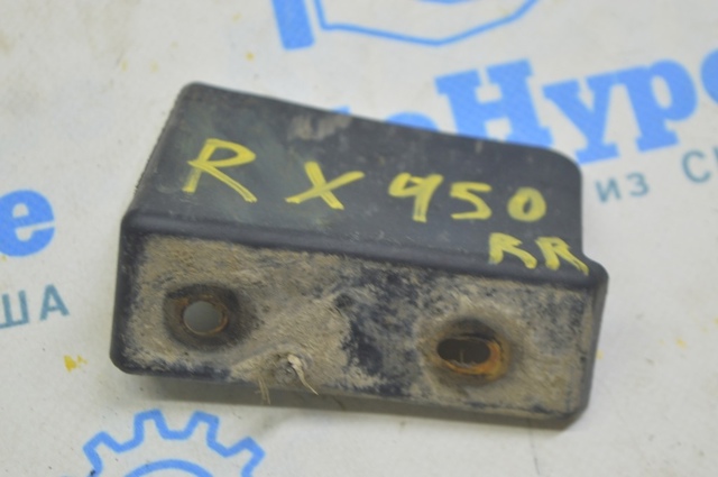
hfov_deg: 24.6
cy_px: 238
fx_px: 1643
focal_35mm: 82
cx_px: 359
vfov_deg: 16.5
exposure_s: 1/20
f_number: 5.6
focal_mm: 55
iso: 400
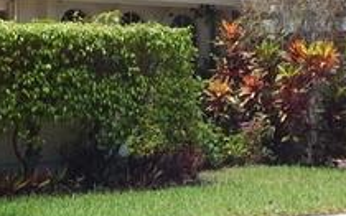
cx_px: 201
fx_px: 1037
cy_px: 102
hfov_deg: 18.9
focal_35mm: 110
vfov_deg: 11.9
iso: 125
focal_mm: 6.1
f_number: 3.3
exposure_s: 1/400
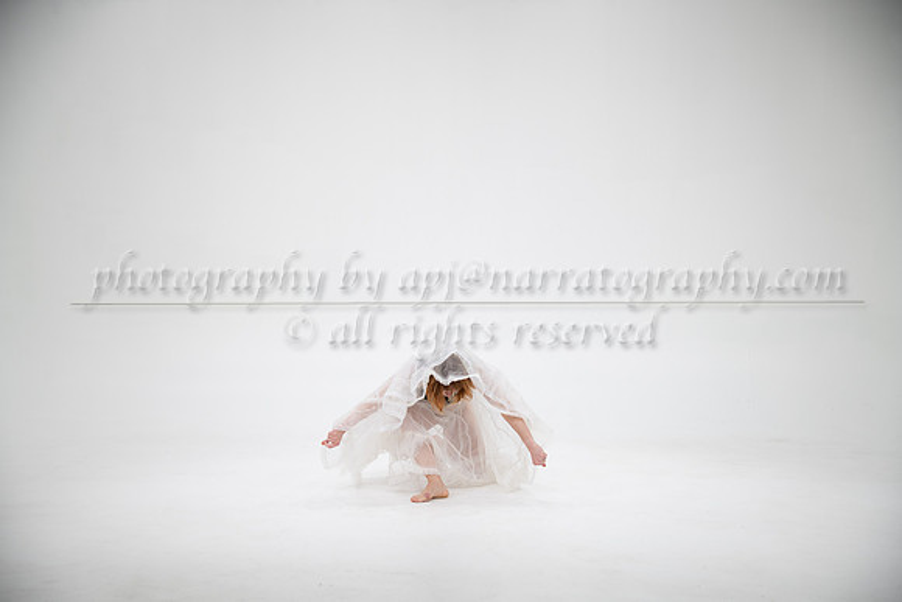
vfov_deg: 24.6
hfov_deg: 36.2
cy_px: 301
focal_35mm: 55
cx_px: 451
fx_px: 1378
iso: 400
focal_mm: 55
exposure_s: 1/500
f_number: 4
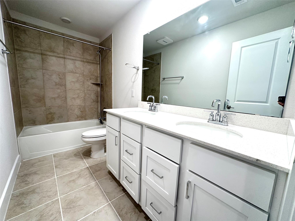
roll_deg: -2.5
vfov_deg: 85.7
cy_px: 110
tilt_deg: -8.3
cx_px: 148
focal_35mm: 14
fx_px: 119
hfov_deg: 102.1
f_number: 2.2
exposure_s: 1/120
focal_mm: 2.22
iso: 200
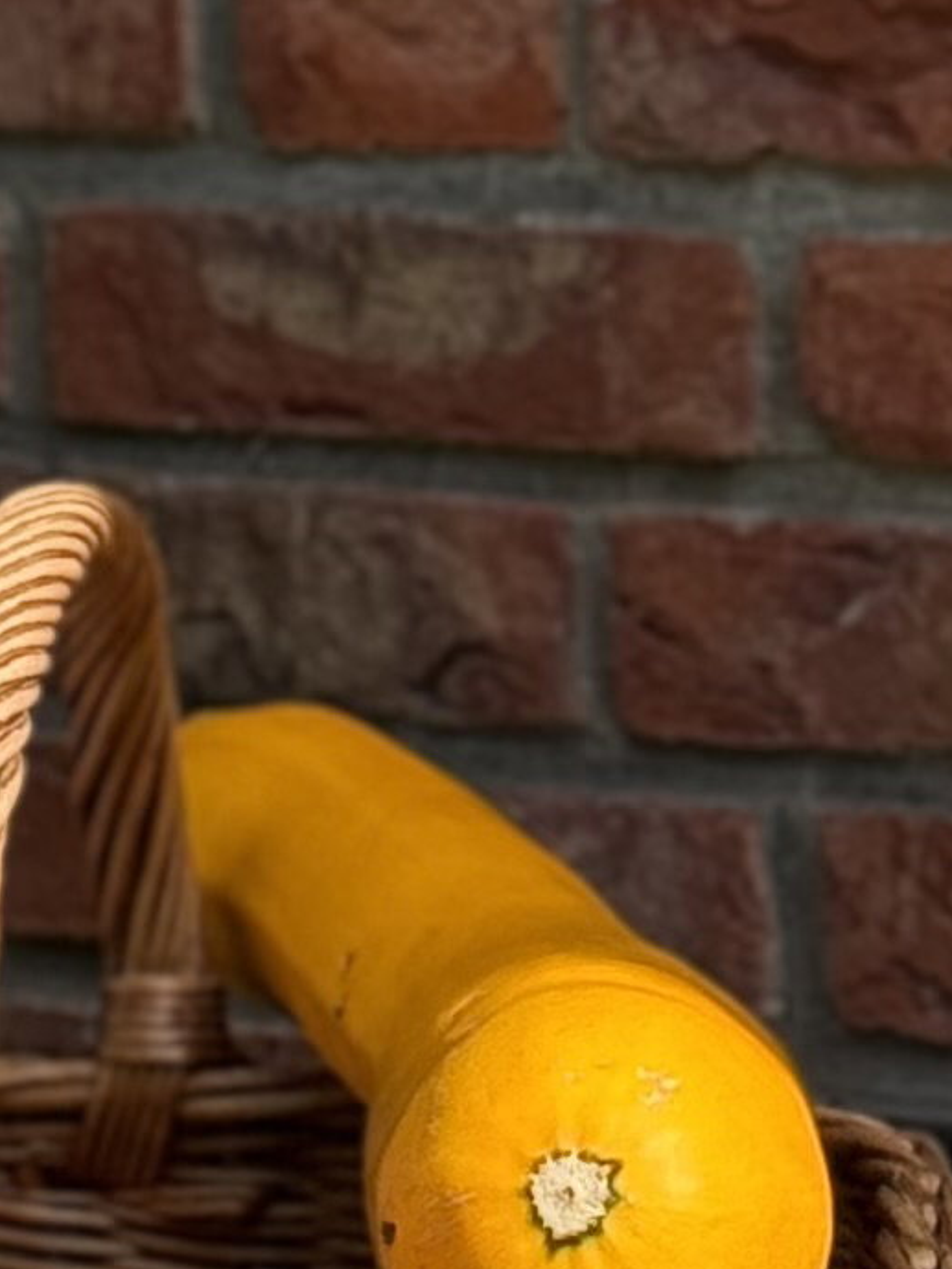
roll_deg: +2.1
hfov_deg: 5.3
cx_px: -401
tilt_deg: -3.4
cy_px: -193
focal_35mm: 281
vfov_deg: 7.0
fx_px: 10301
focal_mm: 6.76
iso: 64
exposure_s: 1/2611
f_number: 1.78
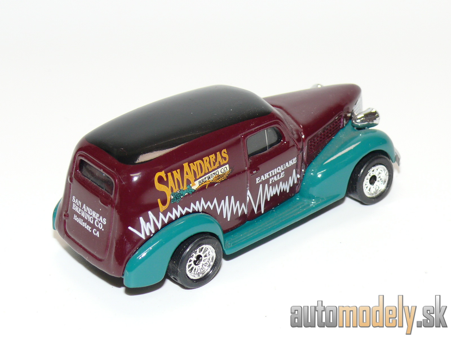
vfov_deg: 15.2
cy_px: 169
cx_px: 226
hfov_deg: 20.2
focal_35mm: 97
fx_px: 1264
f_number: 4
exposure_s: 1/30
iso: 100
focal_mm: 13.1
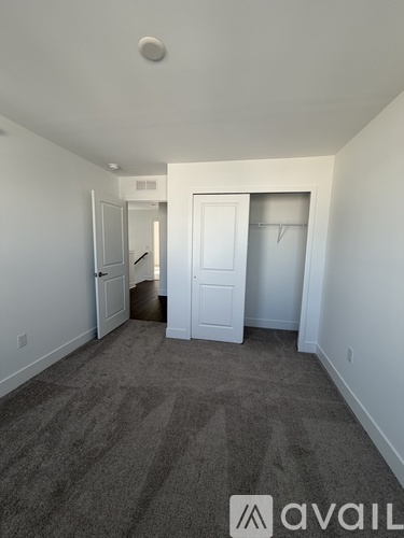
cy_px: 269
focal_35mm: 14
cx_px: 202
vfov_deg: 102.1
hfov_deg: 85.7
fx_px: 218
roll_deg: -0.9
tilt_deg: -7.2
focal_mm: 2.22
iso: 50
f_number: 2.2
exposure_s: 1/121
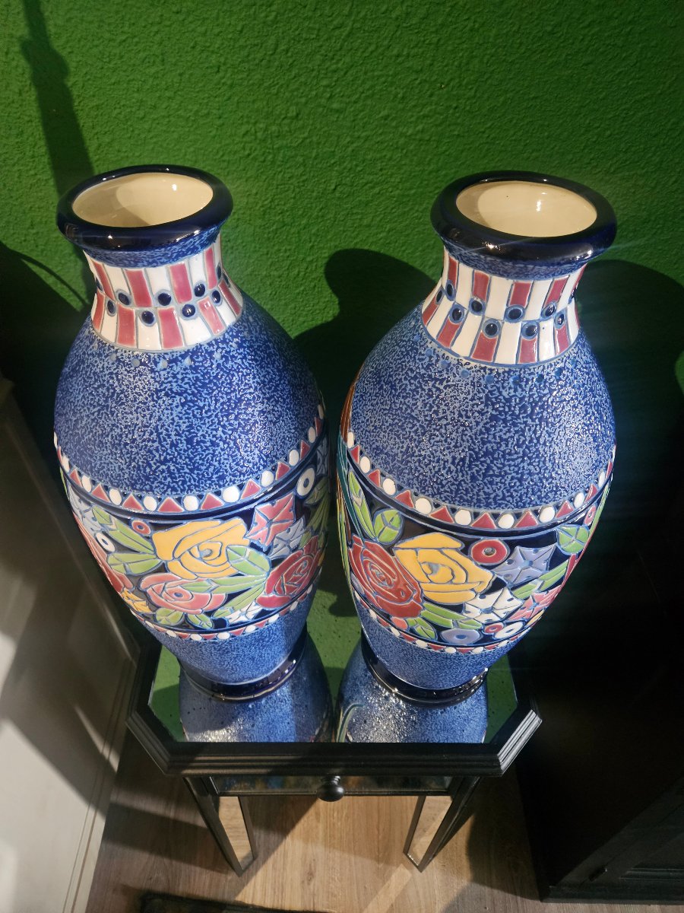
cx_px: 342
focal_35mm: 23
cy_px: 456
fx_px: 606
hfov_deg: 58.9
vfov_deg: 73.9
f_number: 1.8
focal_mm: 5.4
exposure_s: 1/25
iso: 800
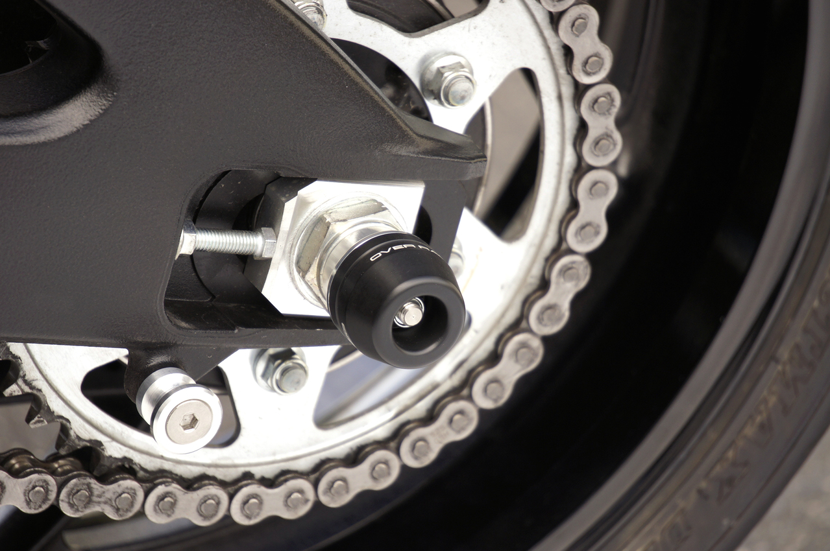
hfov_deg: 6.5
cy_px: 276
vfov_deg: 4.4
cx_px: 415
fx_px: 7255
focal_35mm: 315
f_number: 6.3
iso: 200
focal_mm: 210
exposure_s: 1/125
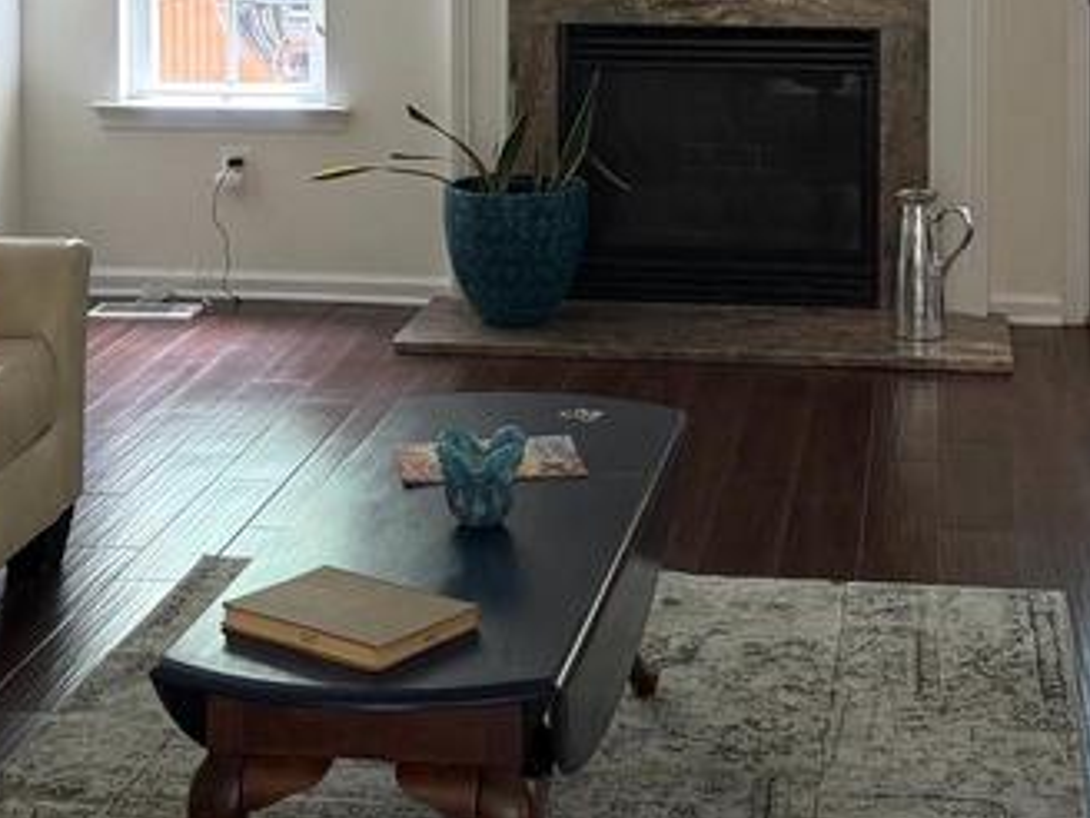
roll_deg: -0.6
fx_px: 2362
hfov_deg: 26.0
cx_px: 641
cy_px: -123
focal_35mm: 75
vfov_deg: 18.7
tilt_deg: -2.9
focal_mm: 6.76
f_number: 1.78
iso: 200
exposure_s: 1/120
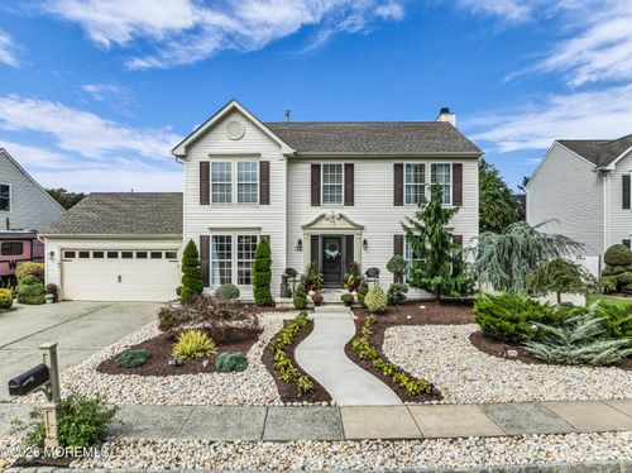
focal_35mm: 24
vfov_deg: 56.7
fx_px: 438
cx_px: 316
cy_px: 236
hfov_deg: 71.6
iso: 100
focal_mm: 12.29
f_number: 2.8
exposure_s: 1/400
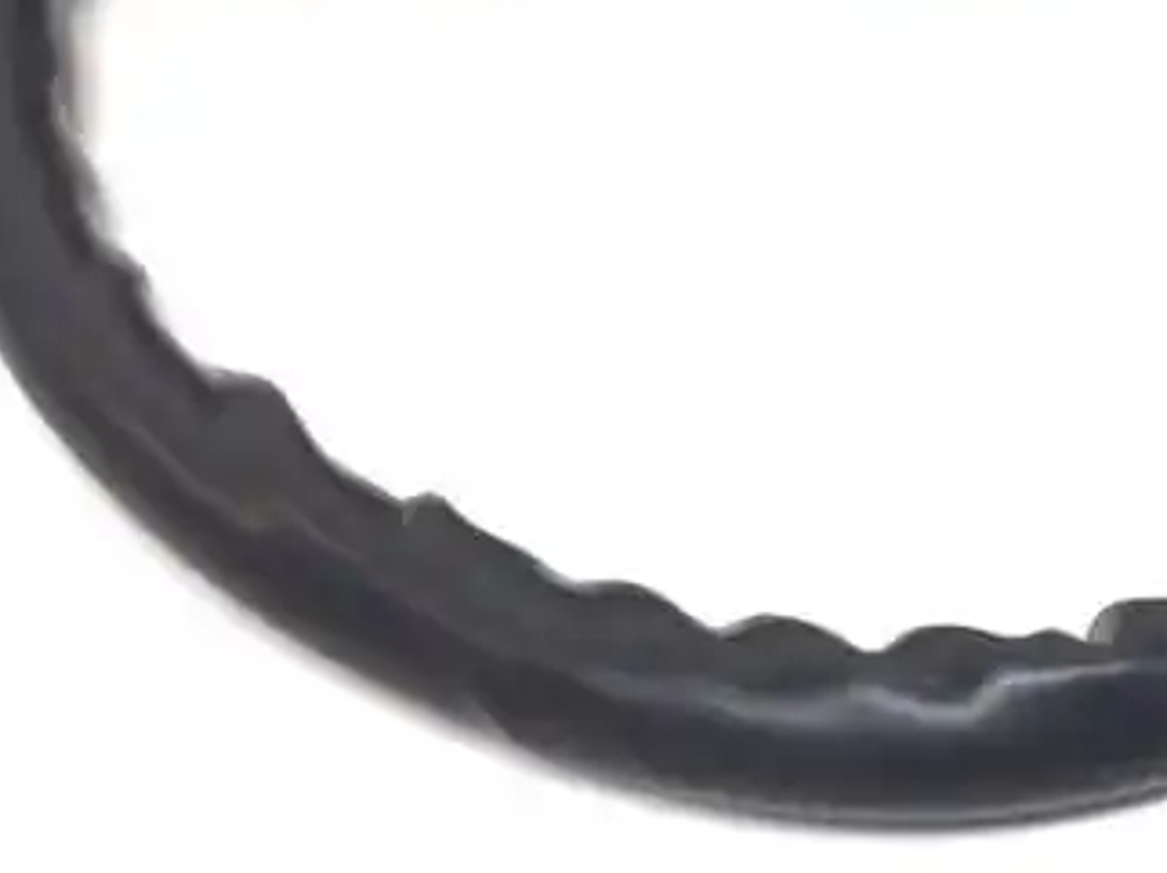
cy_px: -58
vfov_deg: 19.6
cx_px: 1142
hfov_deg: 25.8
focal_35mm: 72
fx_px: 2426
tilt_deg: -46.6
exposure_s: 1/50
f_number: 2.2
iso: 40
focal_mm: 4.15
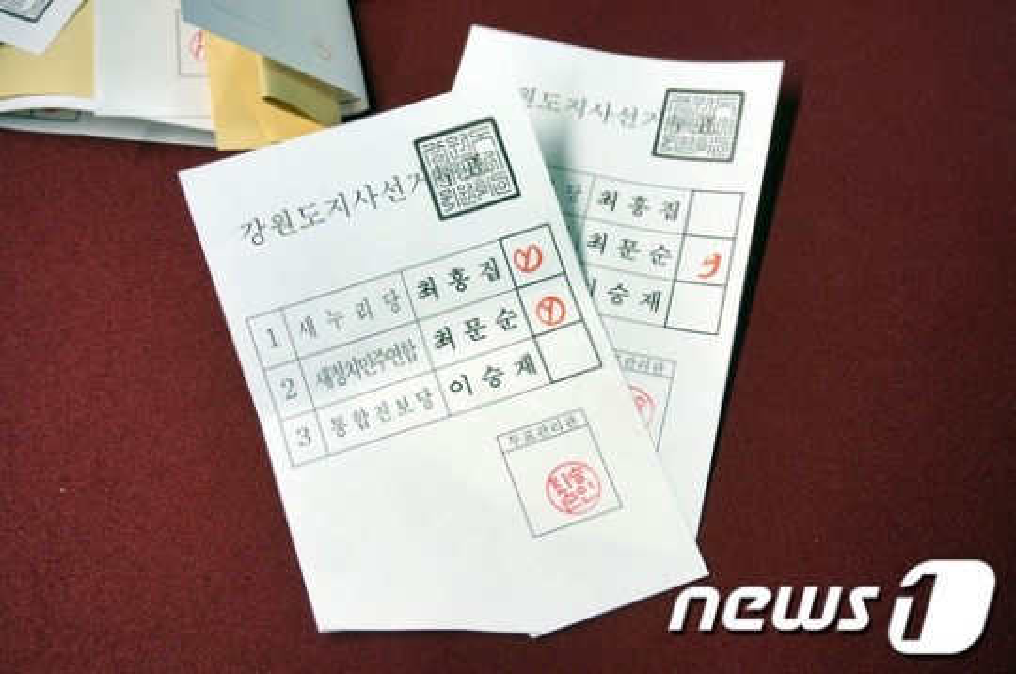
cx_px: 508
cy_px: 337
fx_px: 1141
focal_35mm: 40
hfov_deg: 48.0
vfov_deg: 32.9
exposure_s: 1/160
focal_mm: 27
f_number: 4.5
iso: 320
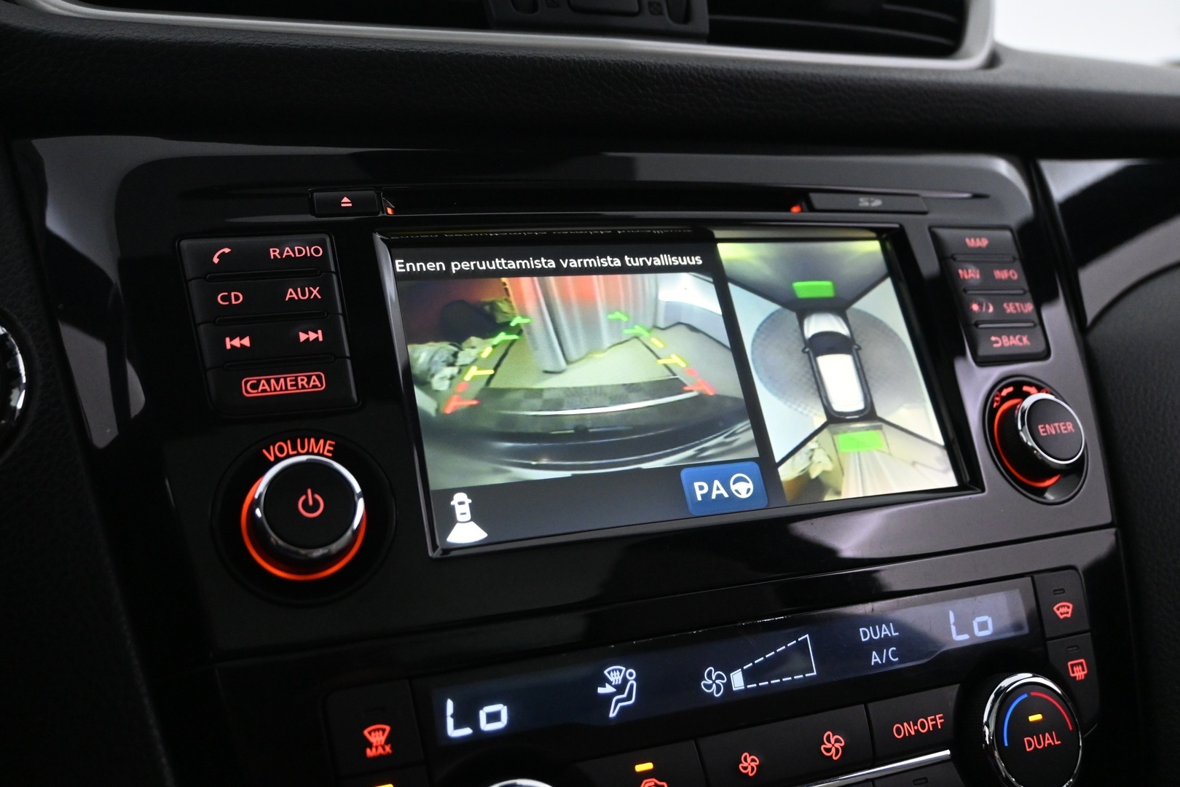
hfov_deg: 57.2
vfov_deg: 40.0
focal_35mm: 33
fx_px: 1082
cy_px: 394
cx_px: 590
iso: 3200
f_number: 4
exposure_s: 1/50
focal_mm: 22
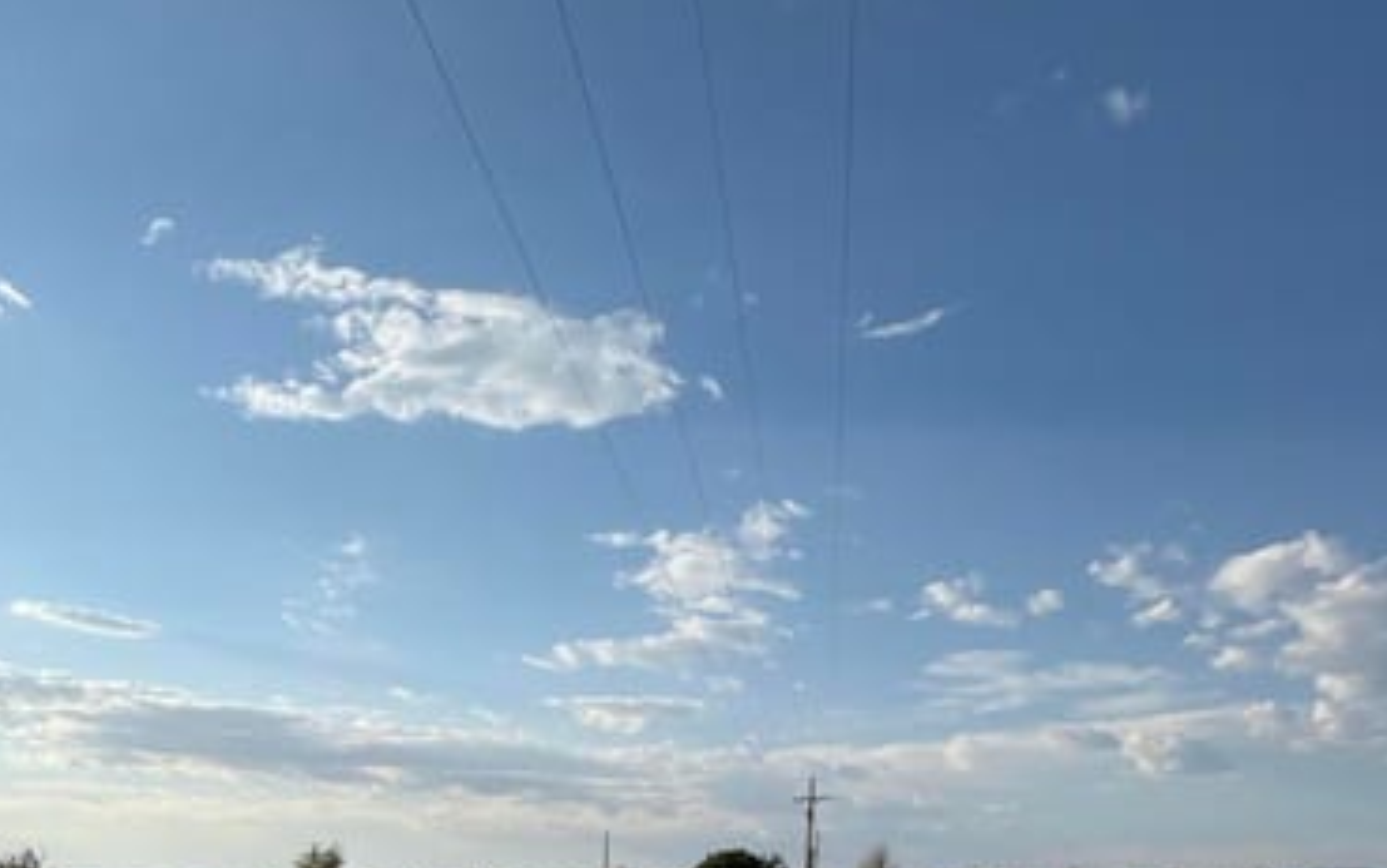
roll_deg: -2.0
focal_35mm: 30
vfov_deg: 34.8
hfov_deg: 60.0
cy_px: 1000
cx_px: 372
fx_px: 1135
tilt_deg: -5.4
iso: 50
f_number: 2.2
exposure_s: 1/2342
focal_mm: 2.22
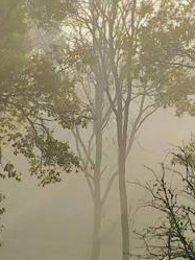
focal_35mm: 180
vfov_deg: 10.7
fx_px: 1351
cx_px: 236
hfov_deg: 8.2
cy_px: -78
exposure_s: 1/1091
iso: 20
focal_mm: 3.99
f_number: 1.8
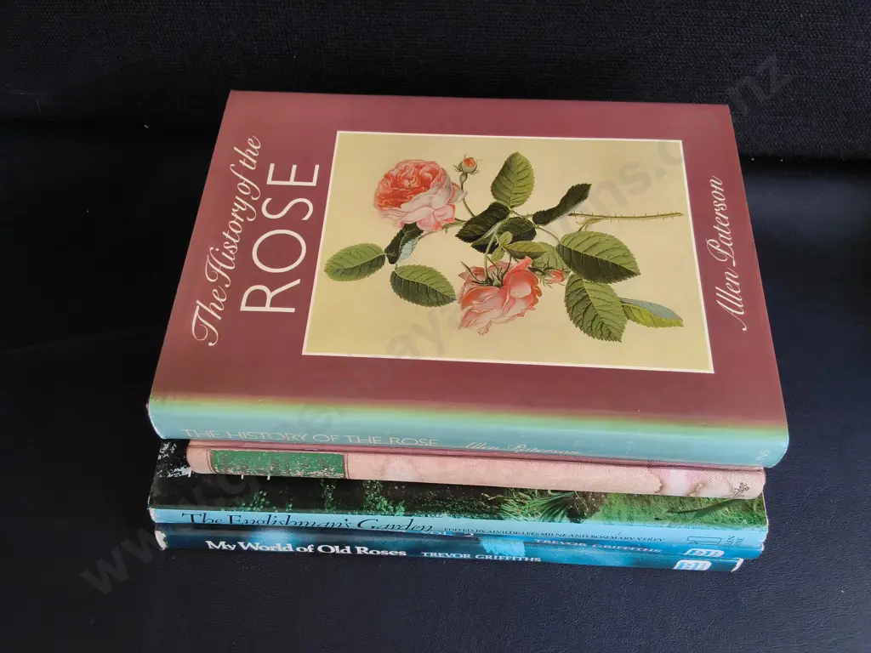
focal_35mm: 27
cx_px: 436
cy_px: 326
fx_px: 679
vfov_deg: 51.4
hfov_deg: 65.3
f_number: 2
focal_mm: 2.87
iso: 50
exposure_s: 1/100
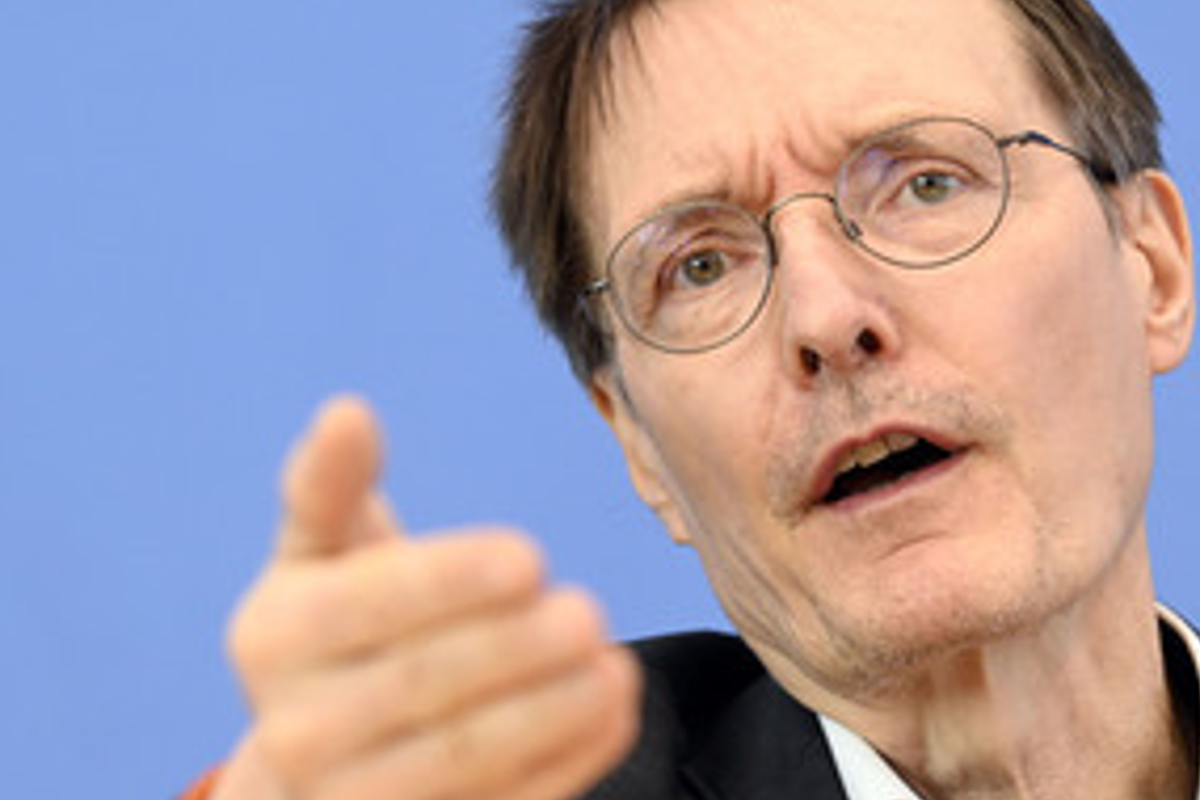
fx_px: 9233
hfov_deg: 7.4
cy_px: 425
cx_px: 739
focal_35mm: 277
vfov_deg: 5.0
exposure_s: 1/800
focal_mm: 175
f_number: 4.5
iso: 2500
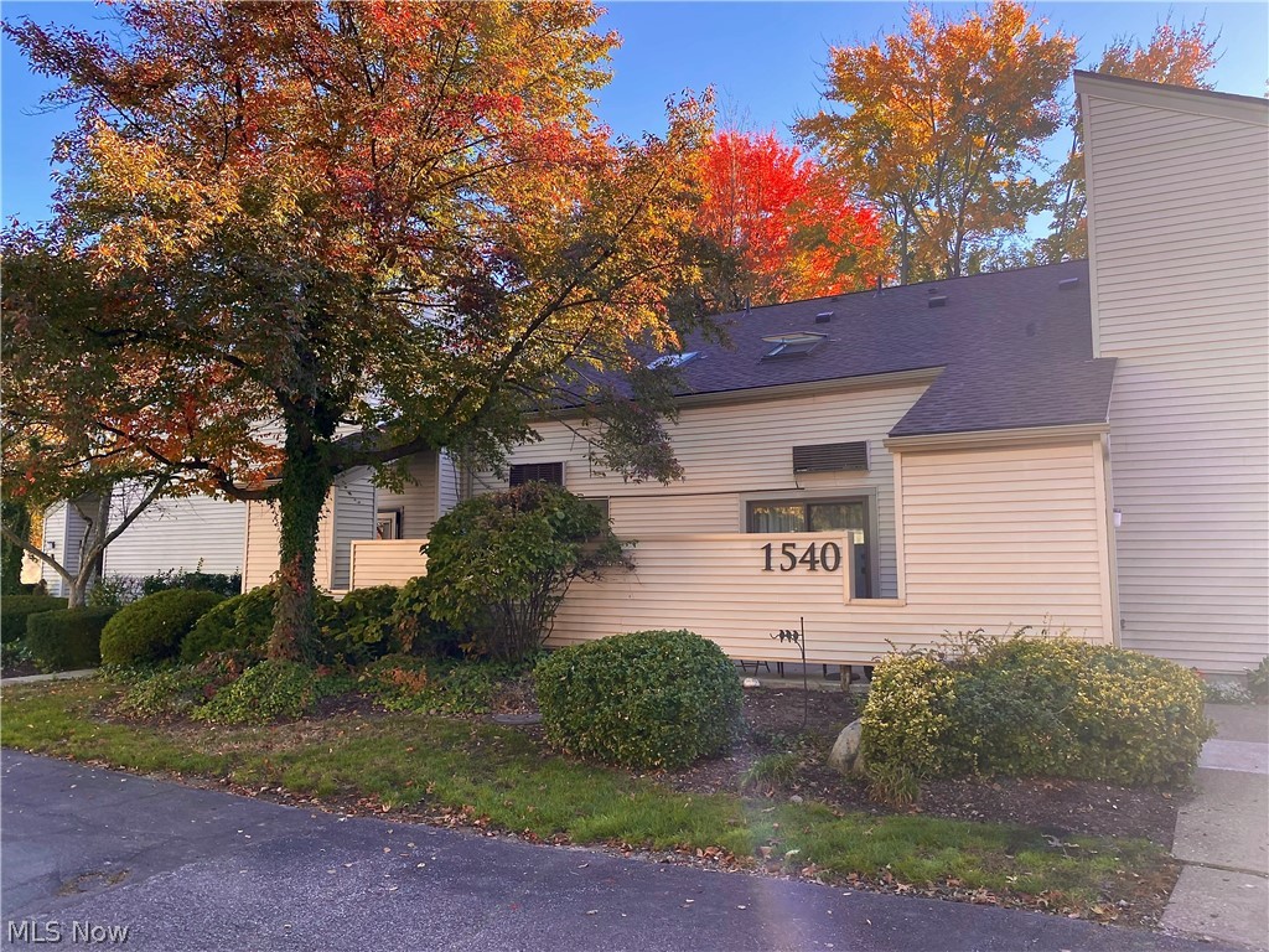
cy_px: 476
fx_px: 953
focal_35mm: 26
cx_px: 634
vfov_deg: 53.1
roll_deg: -0.9
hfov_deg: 67.3
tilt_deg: +6.8
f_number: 1.8
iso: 32
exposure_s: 1/268
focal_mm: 4.25
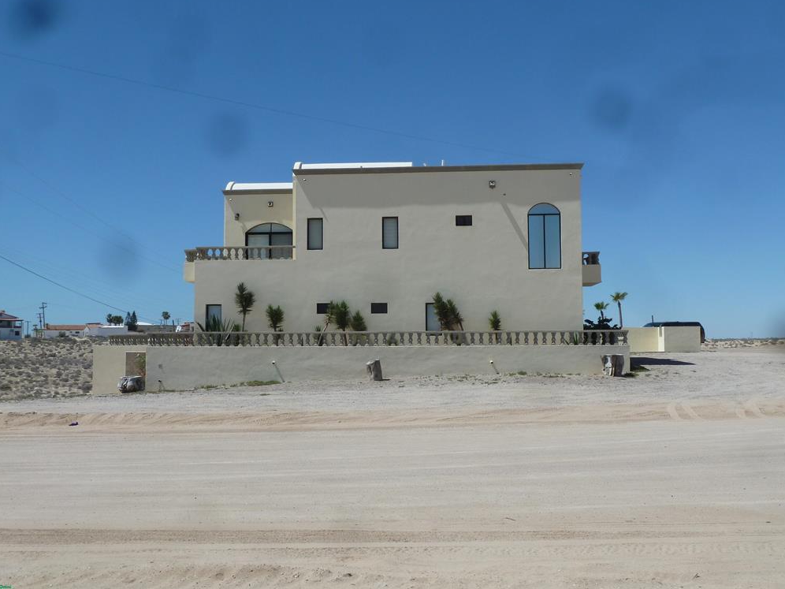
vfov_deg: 39.7
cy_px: 293
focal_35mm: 36
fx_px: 816
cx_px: 387
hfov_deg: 51.4
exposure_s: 1/640
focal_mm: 5.7
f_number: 5.6
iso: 80
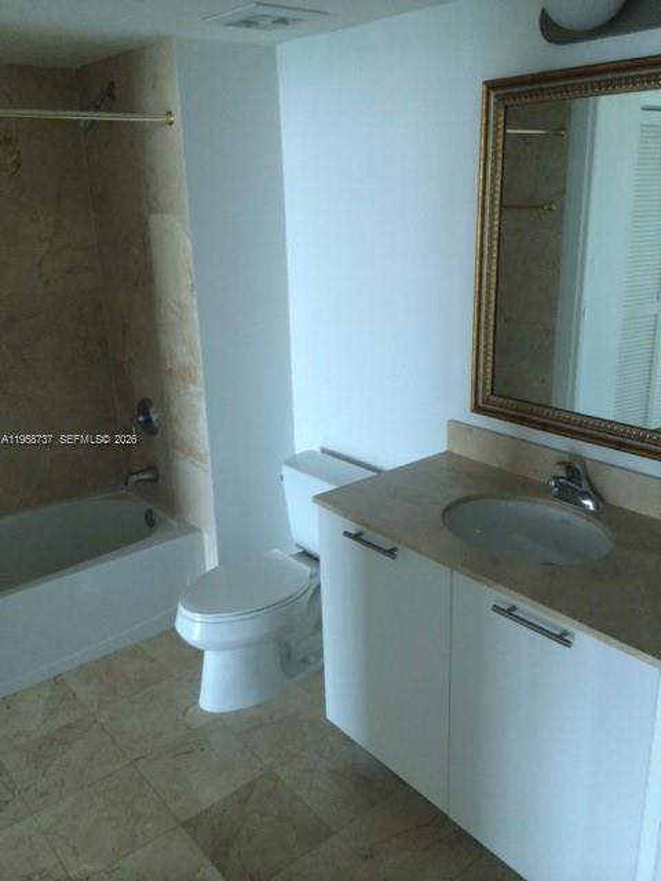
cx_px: 330
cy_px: 440
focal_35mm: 30
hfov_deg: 46.8
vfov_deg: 60.0
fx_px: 764
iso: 80
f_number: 2.2
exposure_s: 1/30
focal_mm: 4.12
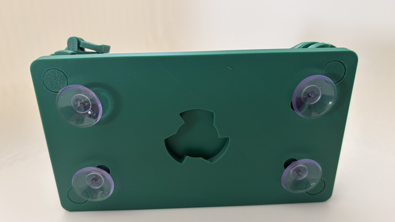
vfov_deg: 40.2
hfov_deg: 66.1
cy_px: 117
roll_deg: +2.3
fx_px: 304
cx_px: 193
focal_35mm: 29
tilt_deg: -22.7
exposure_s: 1/118
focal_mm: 5.96
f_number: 1.6
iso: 125
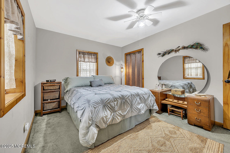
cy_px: 76
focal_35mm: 14
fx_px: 89
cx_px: 115
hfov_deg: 104.3
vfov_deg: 81.2
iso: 200
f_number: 8
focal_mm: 14
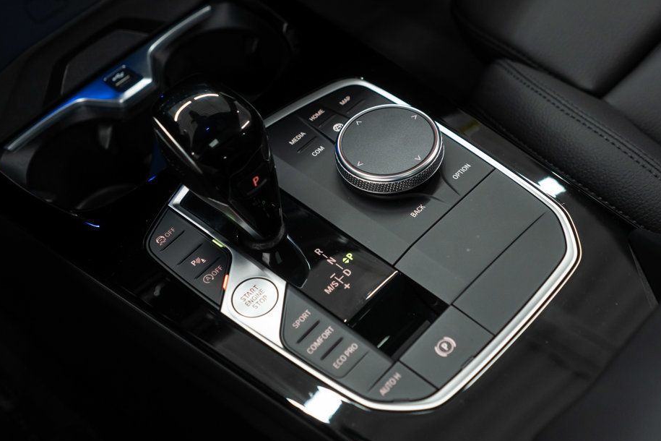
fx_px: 863
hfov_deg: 41.9
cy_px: 211
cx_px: 342
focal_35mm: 47
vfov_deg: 28.6
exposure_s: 1/50
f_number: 3.2
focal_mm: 28
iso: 640
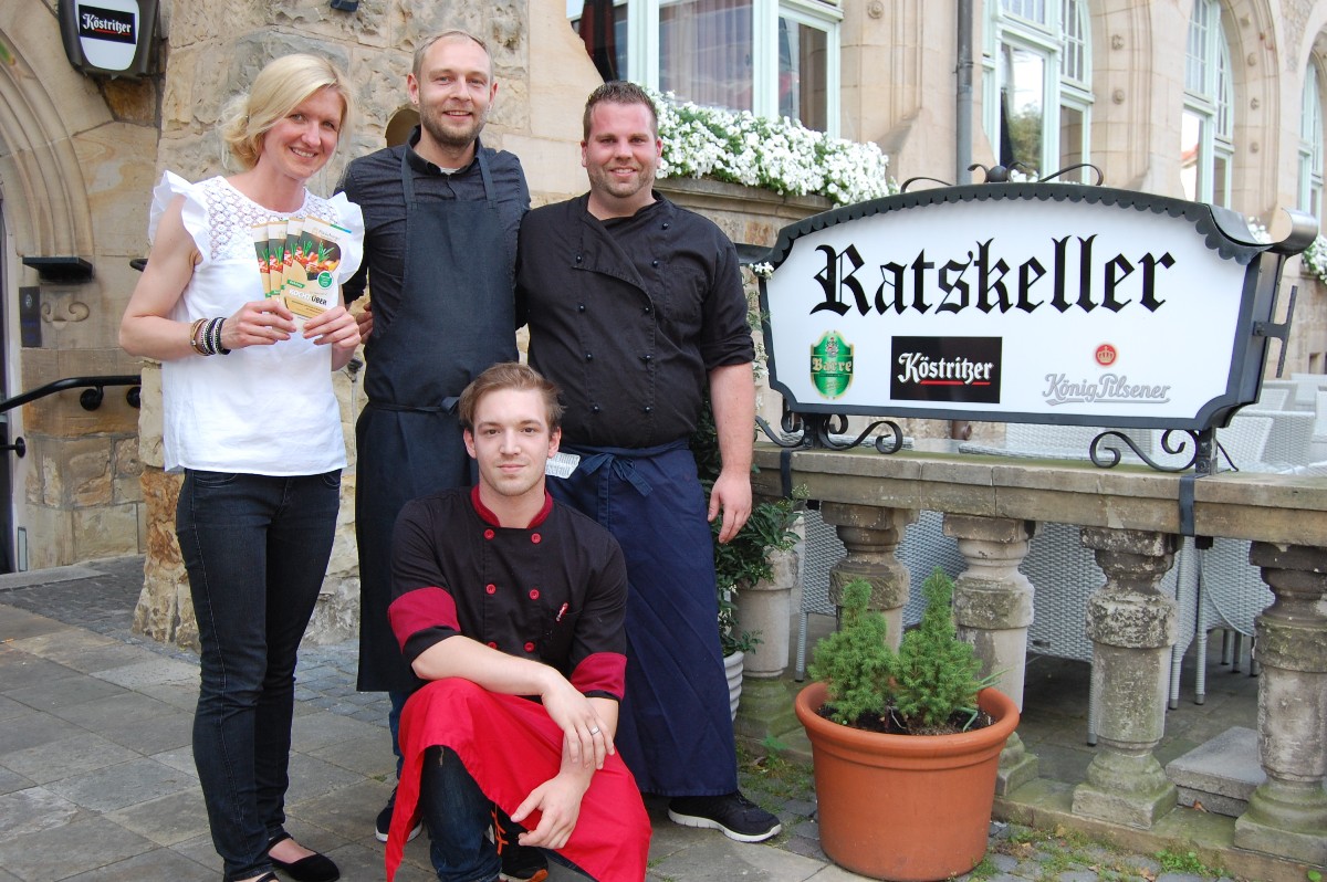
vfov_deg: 36.8
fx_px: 1326
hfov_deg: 53.2
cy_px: 441
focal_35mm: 36
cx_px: 664
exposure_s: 1/125
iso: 360
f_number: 5.6
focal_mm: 24
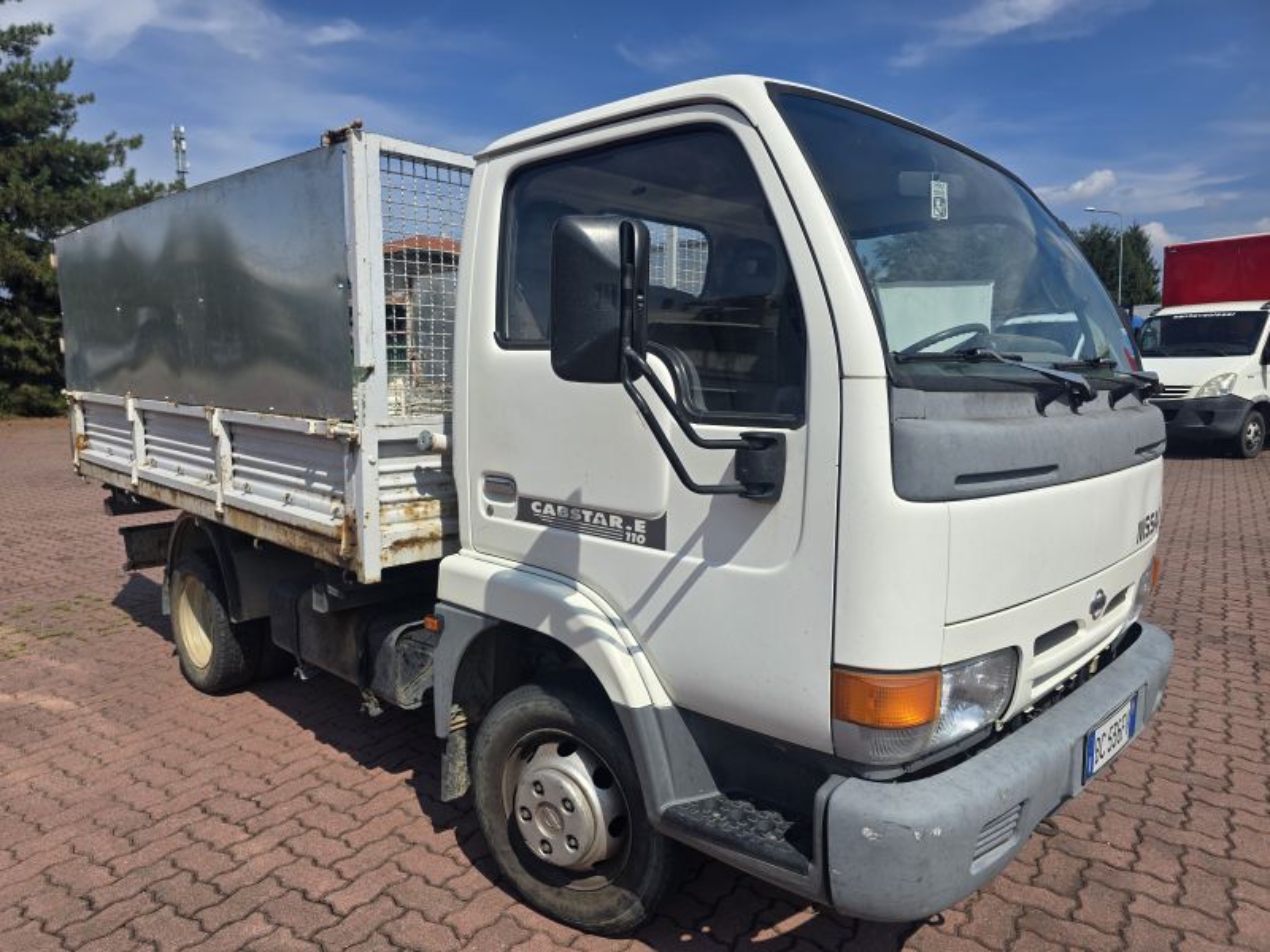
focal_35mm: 23
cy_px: 476
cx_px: 635
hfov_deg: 73.9
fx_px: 844
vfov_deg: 58.9
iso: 12
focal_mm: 6.3
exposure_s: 1/1343
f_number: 1.7
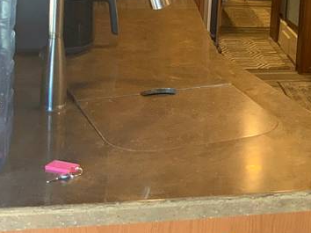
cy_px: -47
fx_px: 736
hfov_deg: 22.6
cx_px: 337
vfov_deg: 17.2
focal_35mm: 82
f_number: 1.8
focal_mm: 3
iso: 200
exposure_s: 1/60
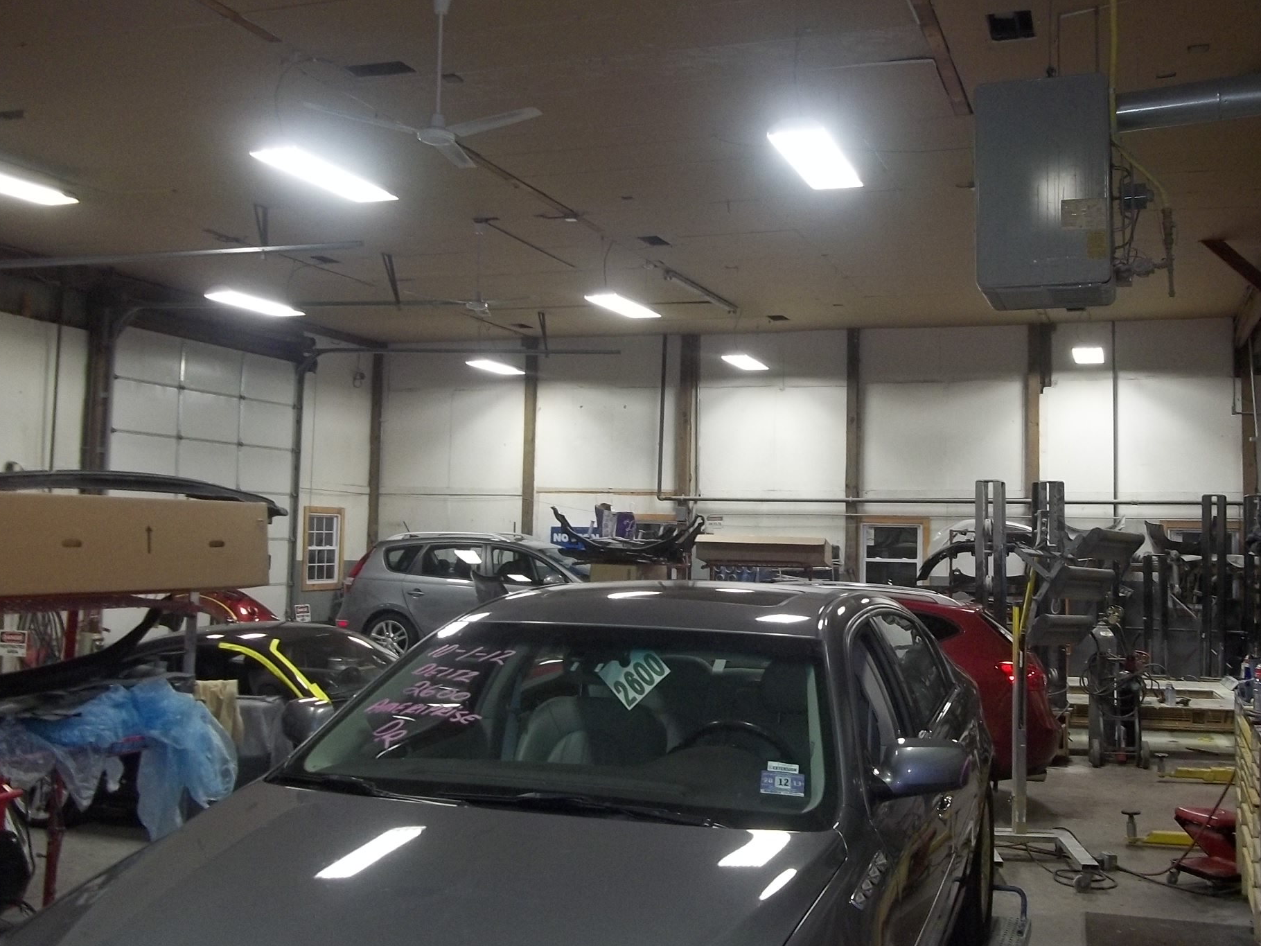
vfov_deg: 39.6
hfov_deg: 51.3
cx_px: 677
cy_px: 453
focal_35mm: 36
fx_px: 1311
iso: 160
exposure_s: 1/40
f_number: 2.9
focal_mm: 5.7
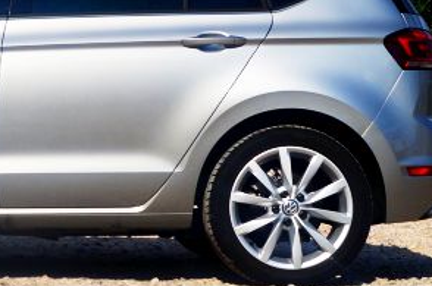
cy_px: 64
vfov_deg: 11.8
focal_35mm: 115
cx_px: -62
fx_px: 1378
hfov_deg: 17.2
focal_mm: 22
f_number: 13
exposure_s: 1/320
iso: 100
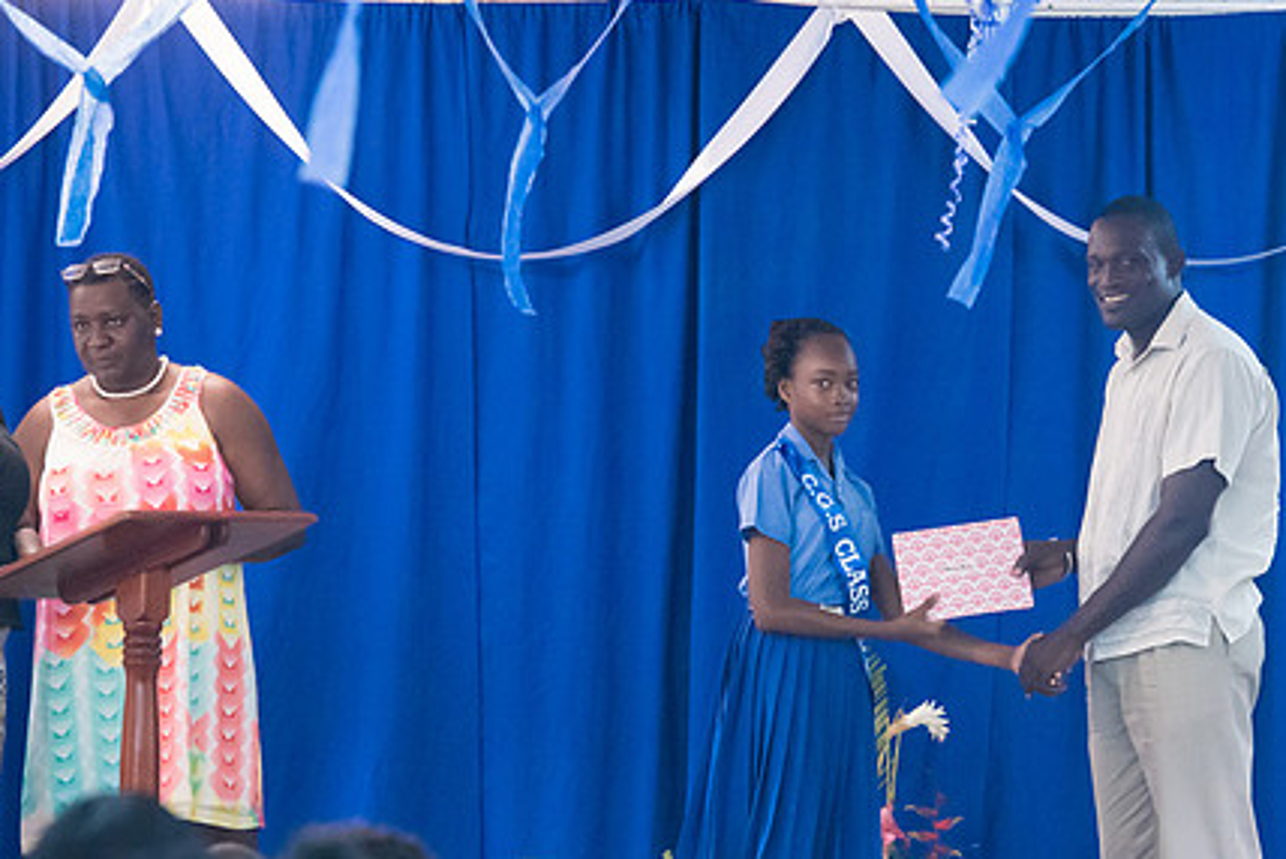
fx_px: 8472
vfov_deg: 5.8
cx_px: 826
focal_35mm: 237
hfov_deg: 8.7
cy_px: 578
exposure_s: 1/200
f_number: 6.3
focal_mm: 175
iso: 18000
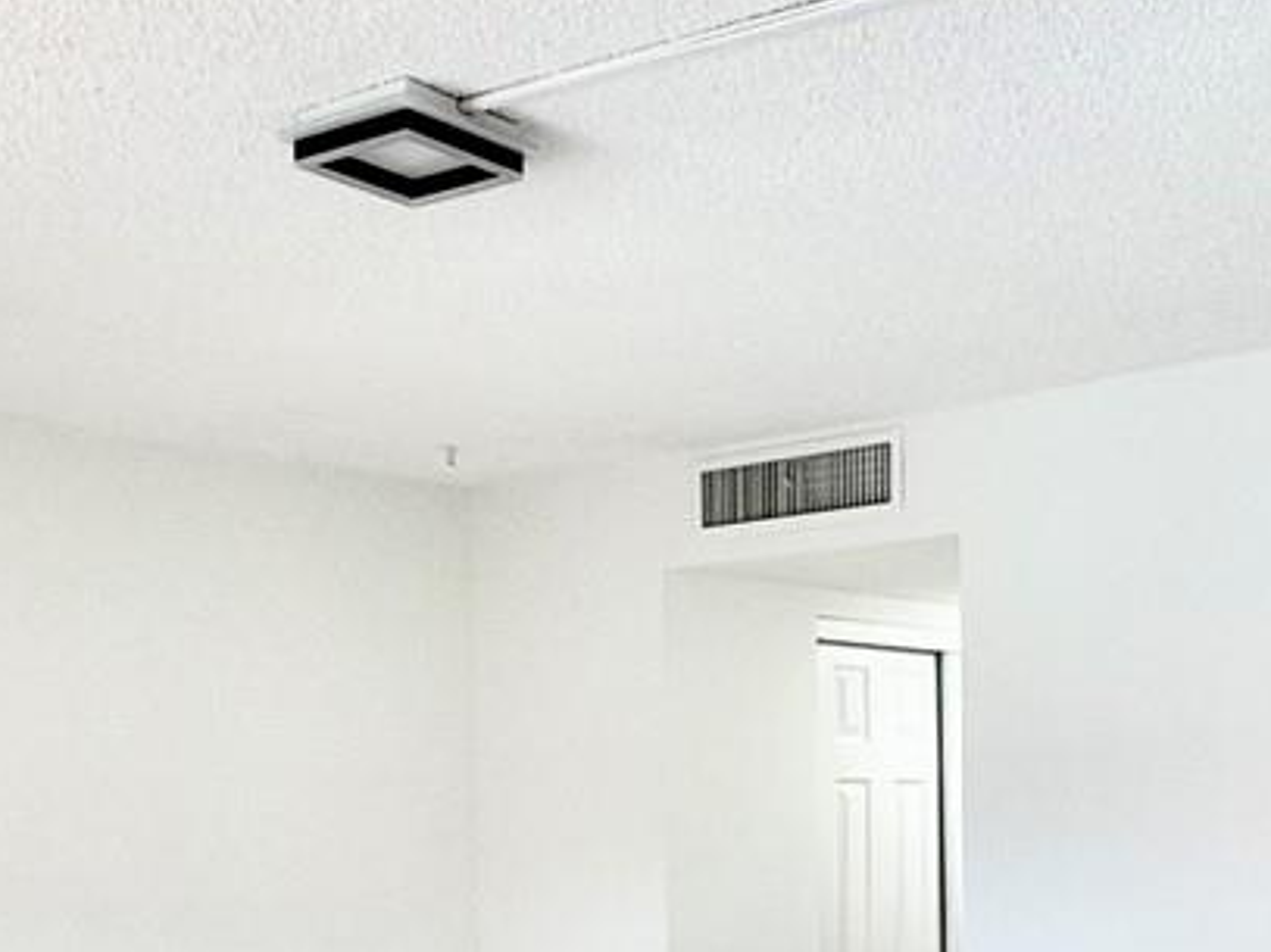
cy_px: 886
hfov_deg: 34.7
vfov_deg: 25.6
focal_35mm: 55
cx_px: 834
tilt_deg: -2.4
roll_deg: +0.7
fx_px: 2019
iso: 80
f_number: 2.2
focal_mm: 2.22
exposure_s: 1/99
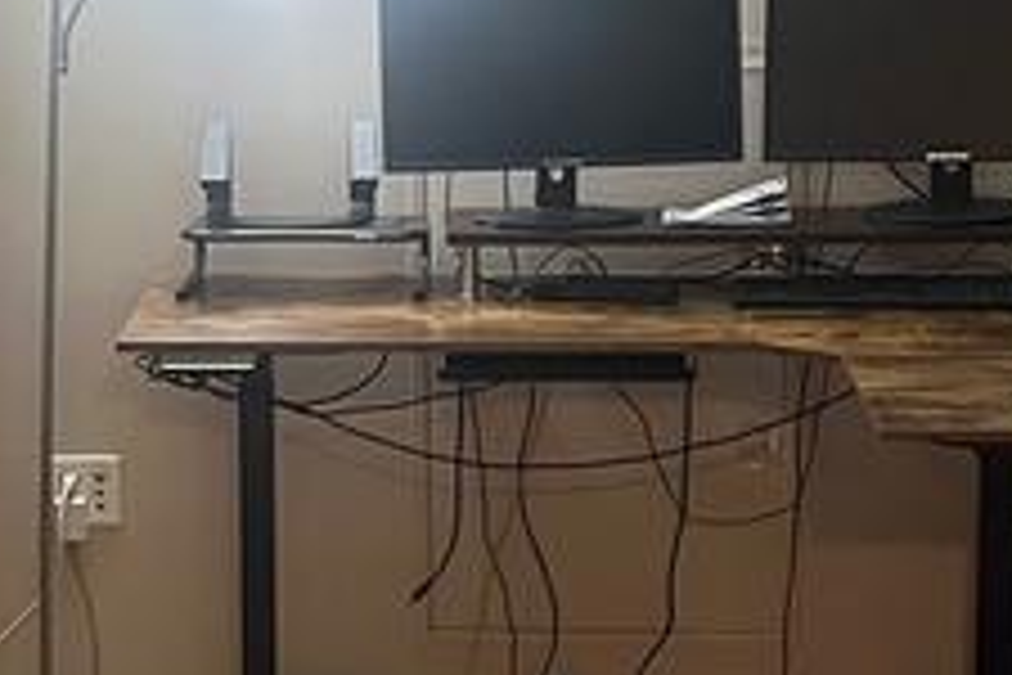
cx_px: 283
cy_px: 428
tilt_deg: -9.7
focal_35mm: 123
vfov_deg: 11.1
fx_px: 3457
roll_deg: +0.8
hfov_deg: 16.6
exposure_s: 1/60
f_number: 1.5
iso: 160
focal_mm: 5.7
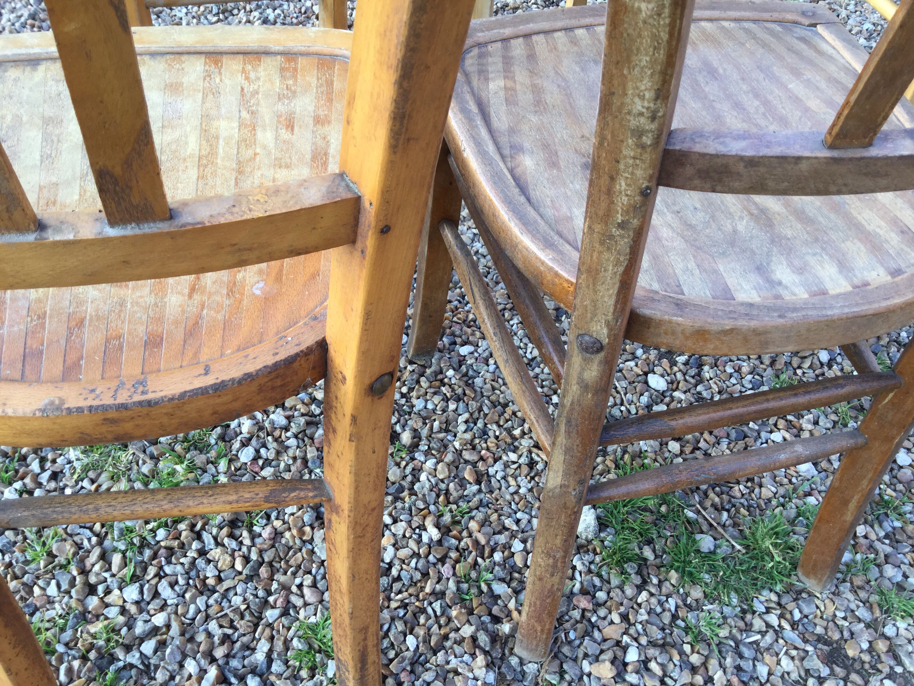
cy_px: 343
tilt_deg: -50.4
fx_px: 819
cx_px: 457
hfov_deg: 58.4
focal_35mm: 31
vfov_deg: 45.4
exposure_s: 1/50
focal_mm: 3.3
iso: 32
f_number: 2.4
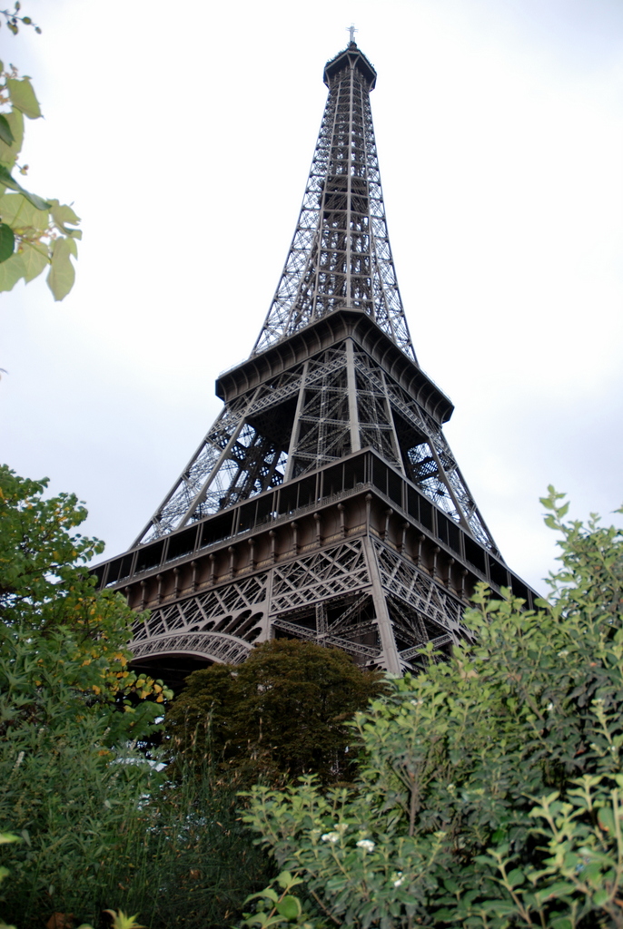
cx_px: 312
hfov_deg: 48.1
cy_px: 464
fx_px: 698
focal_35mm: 27
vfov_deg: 67.3
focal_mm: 18
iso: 200
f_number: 3.5
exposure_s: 1/125
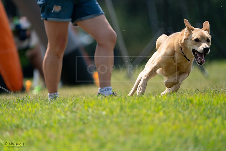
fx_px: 3767
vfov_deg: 2.3
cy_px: 76
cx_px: 113
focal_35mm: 600
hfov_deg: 3.4
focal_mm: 600
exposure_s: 1/4000
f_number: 6.3
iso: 1600
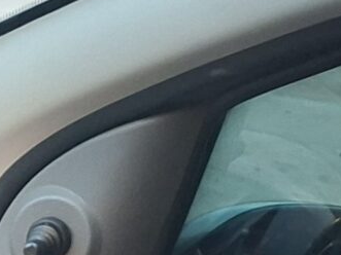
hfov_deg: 8.9
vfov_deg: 7.2
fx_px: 1753
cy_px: 839
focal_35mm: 178
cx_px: -700
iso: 320
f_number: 1.8
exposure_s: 1/30
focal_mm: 5.54
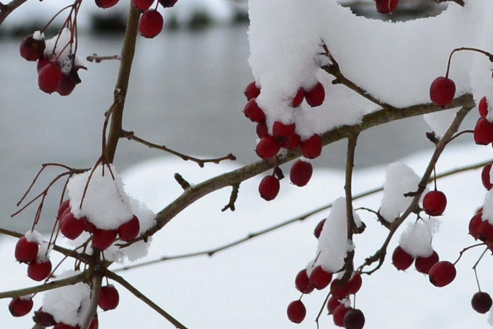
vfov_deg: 4.5
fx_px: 4177
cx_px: 151
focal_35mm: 305
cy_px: 11
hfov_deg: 6.8
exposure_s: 1/250
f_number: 10
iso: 400
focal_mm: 44
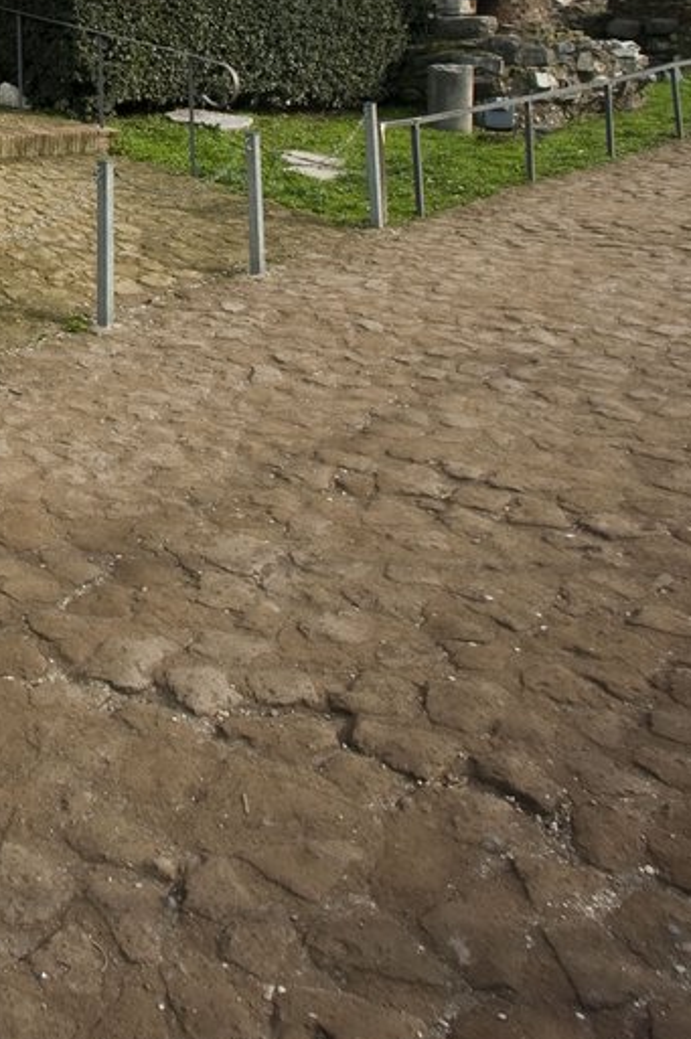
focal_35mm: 41
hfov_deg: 28.0
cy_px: -67
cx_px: -164
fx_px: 1183
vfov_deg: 39.9
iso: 200
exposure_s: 1/250
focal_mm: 14
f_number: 8
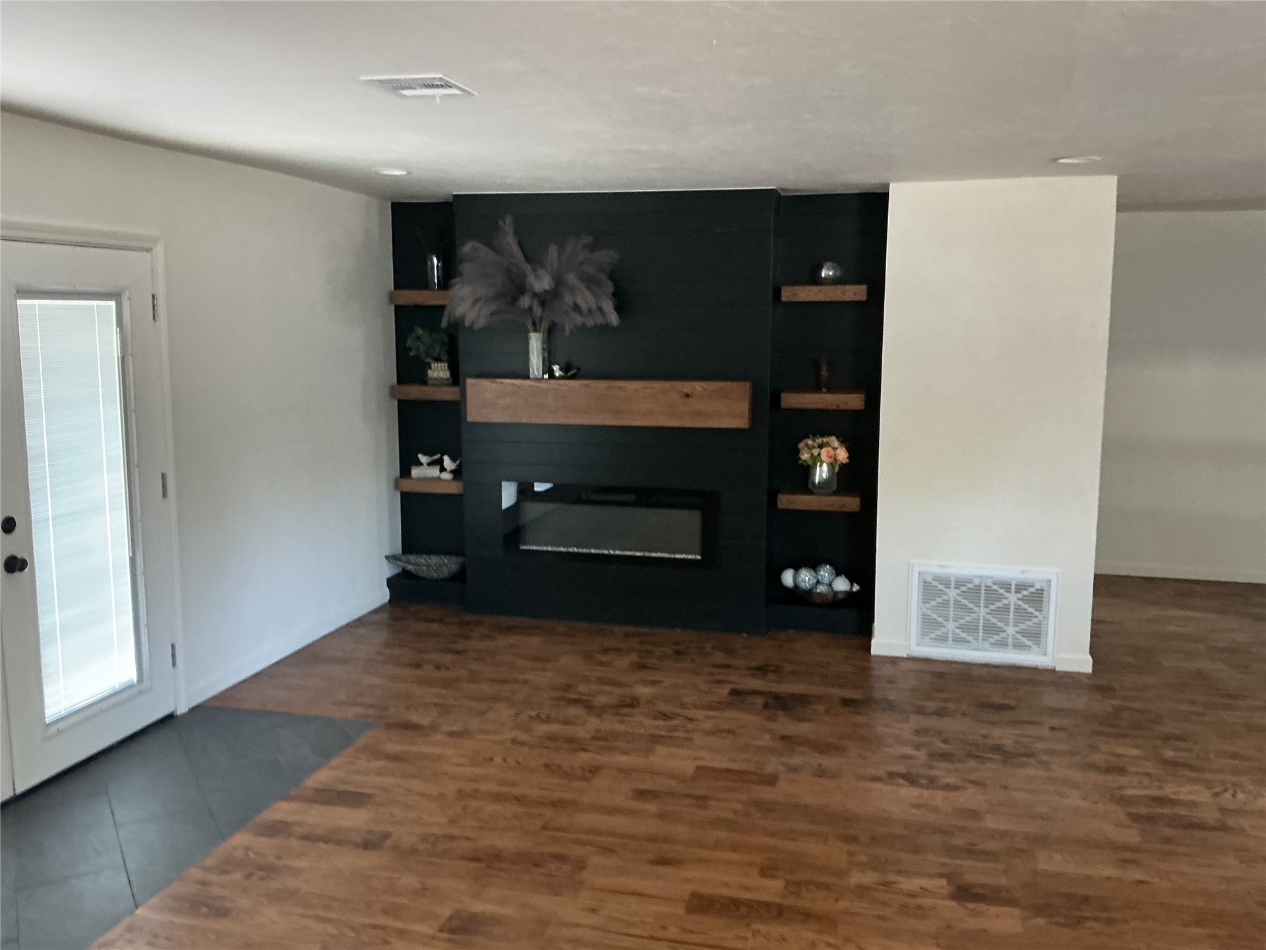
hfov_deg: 61.7
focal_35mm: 29
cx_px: 633
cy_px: 475
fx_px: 1061
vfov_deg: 48.2
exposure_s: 1/40
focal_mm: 3
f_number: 1.8
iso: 250
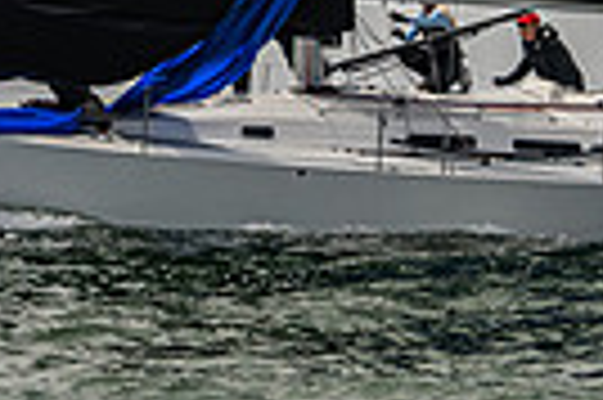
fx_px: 10155
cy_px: -410
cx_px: 489
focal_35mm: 607
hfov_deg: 3.4
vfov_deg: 2.3
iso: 500
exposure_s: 1/4000
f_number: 8
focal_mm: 130
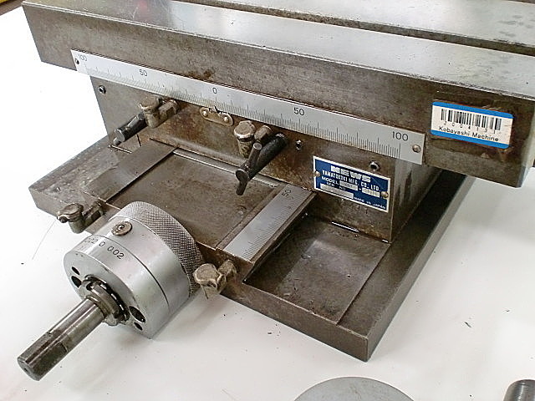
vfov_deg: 40.7
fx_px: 541
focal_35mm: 35
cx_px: 268
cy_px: 200
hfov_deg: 52.6
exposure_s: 1/60
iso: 400
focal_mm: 6.3
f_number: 3.1
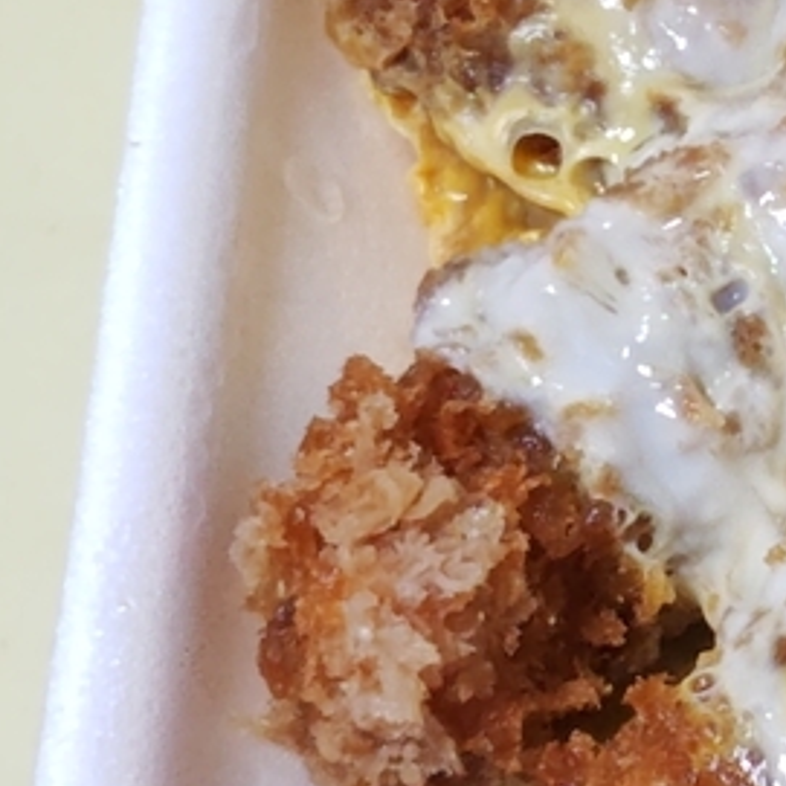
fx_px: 2312
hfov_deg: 16.0
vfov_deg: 19.3
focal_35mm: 90
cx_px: 1473
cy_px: 302
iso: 281
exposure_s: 1/60
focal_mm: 5.56
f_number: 1.9
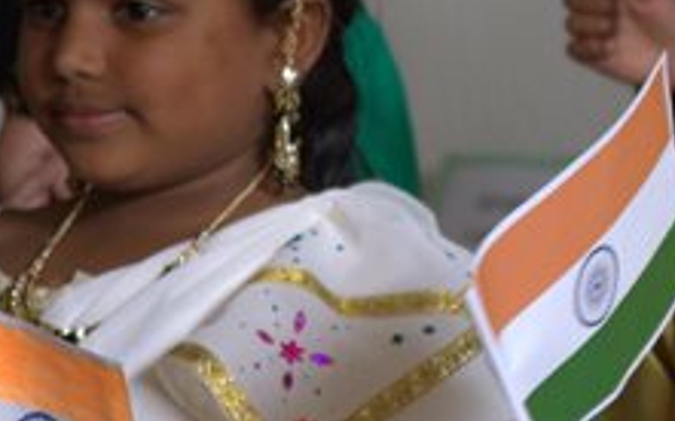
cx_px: 1048
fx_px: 7265
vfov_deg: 3.3
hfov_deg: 5.3
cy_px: -49
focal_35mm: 395
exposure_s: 1/100
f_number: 4
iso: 1600
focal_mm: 70
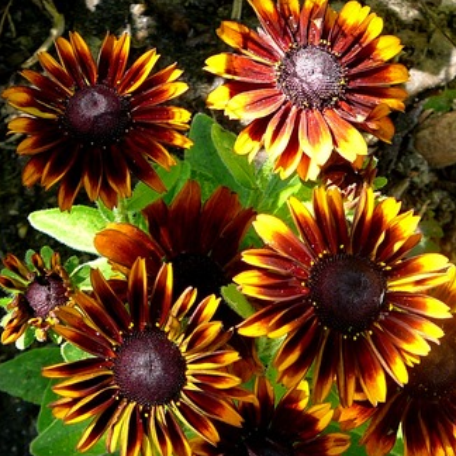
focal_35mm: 42
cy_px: 256
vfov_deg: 40.0
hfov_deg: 40.0
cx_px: 231
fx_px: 626
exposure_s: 1/100
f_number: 2.8
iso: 80
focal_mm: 5.2
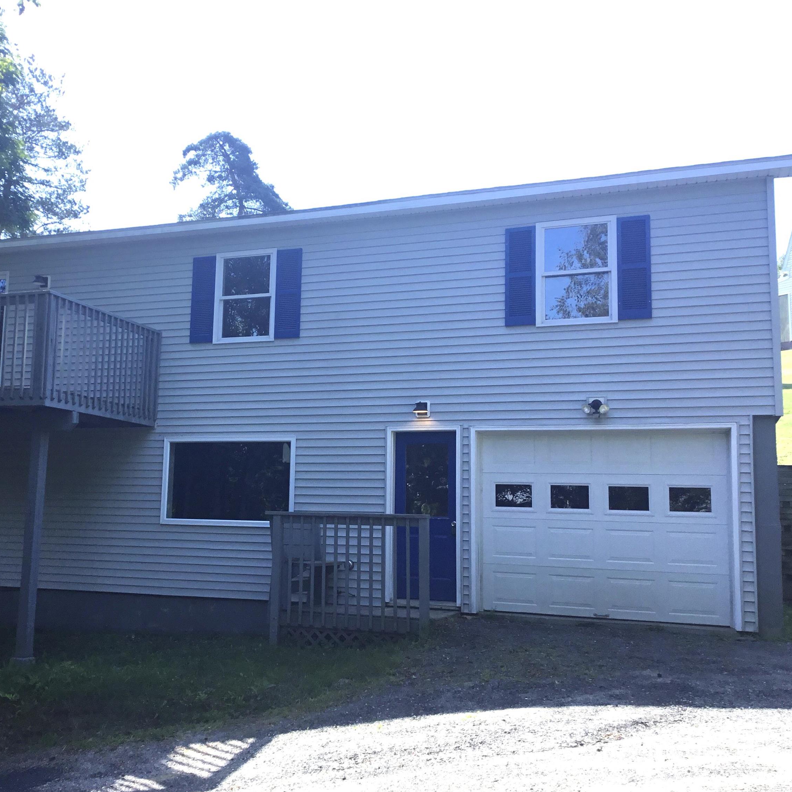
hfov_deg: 44.6
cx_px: 303
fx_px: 958
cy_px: 394
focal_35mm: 37
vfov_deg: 44.9
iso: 25
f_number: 2.4
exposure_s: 1/323
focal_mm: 3.3
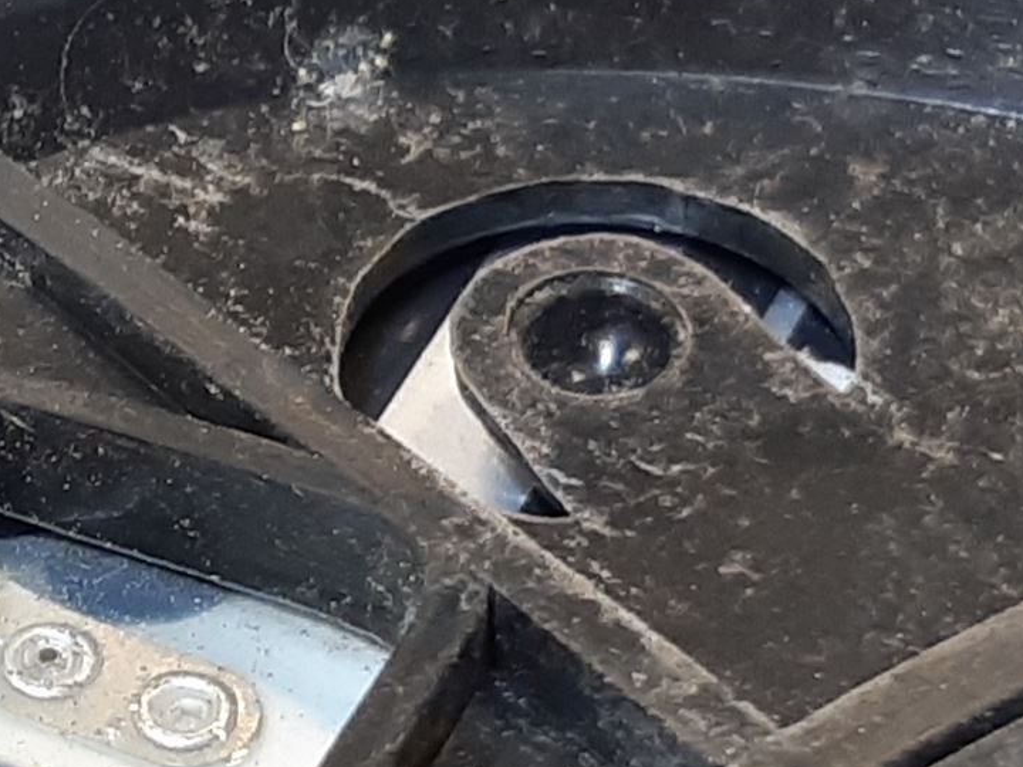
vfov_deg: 19.1
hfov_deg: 25.4
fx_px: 2187
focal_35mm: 74
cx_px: 85
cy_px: 832
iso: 80
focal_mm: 3.93
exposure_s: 1/50
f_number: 1.7
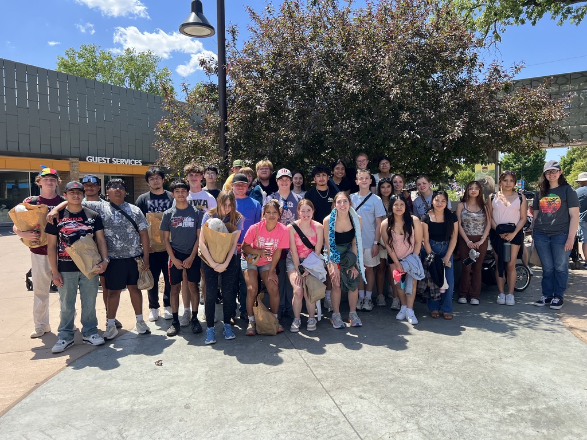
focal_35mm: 26
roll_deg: +0.6
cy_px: 220
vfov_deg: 53.1
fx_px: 441
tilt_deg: -3.2
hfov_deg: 67.3
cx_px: 294
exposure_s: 1/1669
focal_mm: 5.7
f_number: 1.5
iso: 50
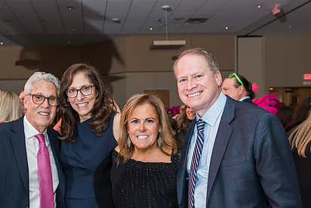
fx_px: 389
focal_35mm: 45
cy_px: 136
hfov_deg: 43.1
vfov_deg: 29.7
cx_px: 110
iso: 800
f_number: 4
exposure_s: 1/100
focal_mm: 32
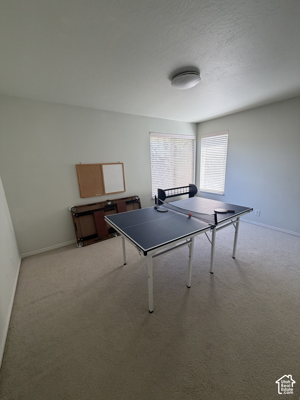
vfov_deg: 102.1
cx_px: 150
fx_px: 162
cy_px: 200
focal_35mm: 14
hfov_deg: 85.7
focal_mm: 2.22
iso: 125
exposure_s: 1/121
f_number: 2.2
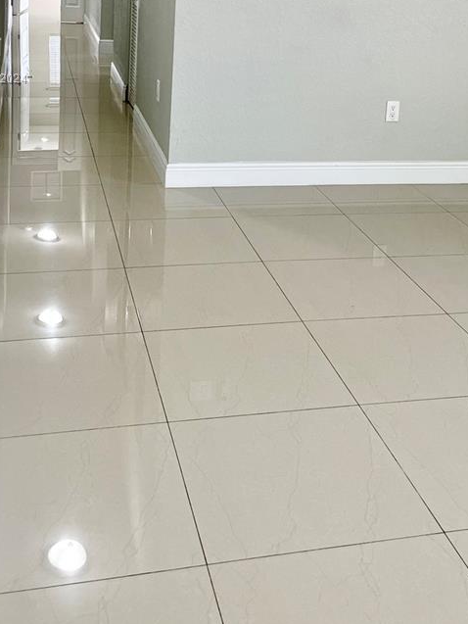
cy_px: 79
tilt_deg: -10.9
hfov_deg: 29.6
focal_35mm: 49
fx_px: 883
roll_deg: -3.6
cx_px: 288
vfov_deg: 36.8
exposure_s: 1/120
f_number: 1.6
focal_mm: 5.1
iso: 100
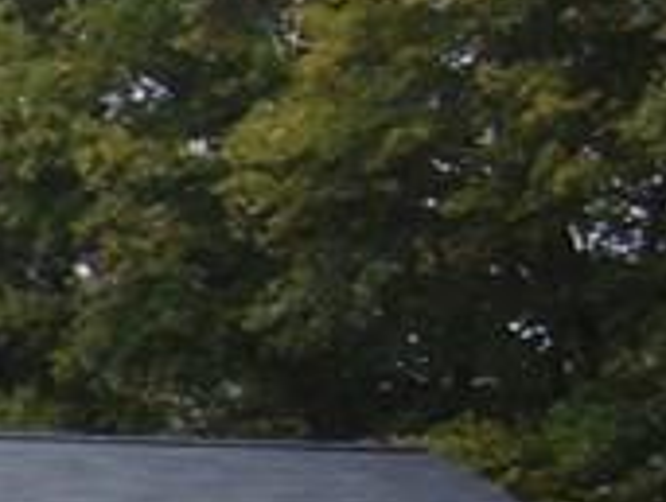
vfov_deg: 7.1
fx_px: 4030
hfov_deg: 8.4
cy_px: 658
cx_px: -1129
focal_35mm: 209
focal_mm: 5.8
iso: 100
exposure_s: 1/320
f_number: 2.8
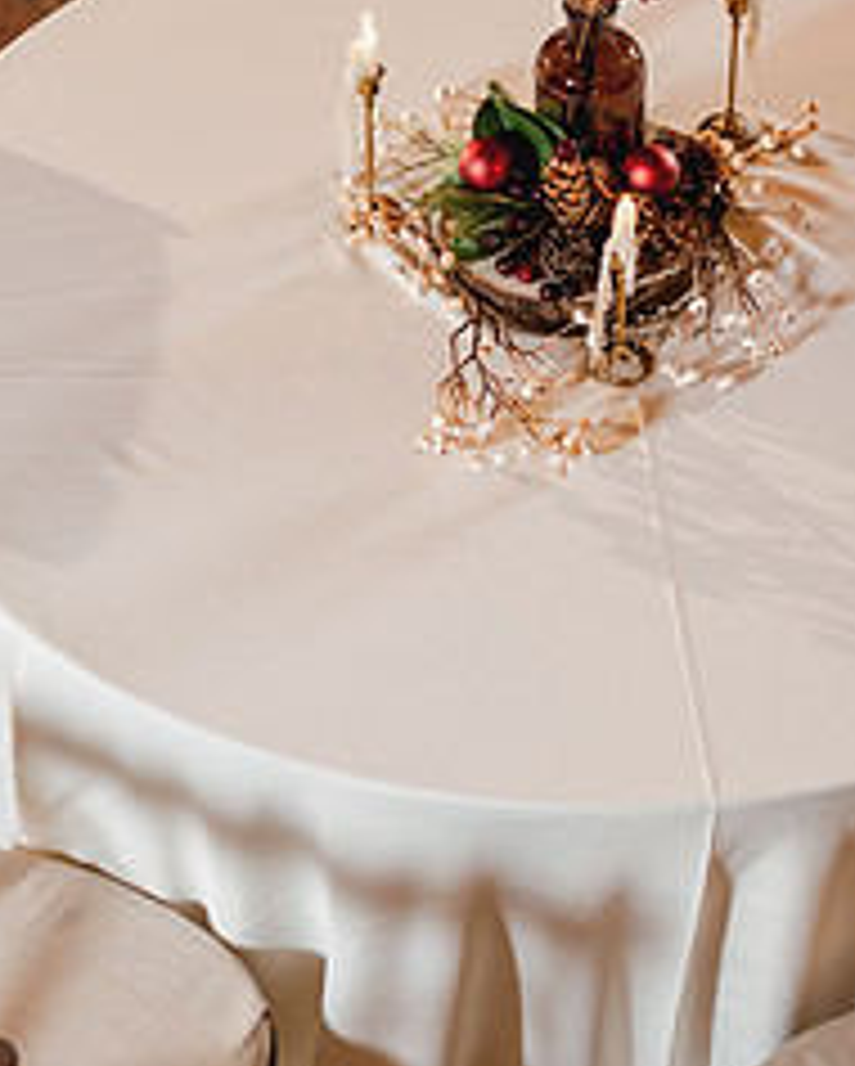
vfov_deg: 21.4
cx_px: 342
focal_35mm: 89
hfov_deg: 17.3
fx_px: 2812
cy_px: 387
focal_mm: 50
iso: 400
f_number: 2.2
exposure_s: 1/100
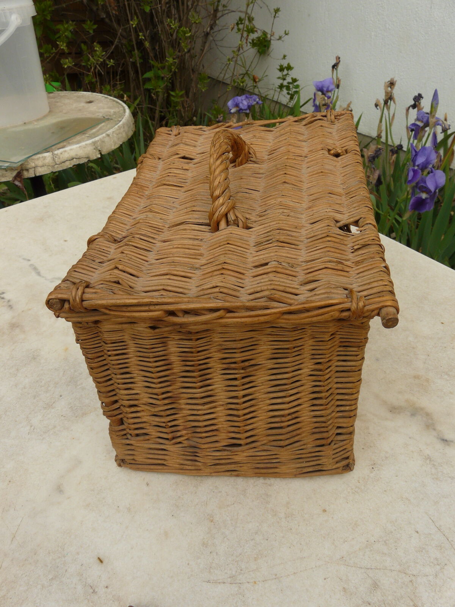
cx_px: 228
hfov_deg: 49.7
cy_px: 304
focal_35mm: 28
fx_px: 491
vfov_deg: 63.4
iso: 100
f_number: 4
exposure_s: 1/200
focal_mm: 4.6
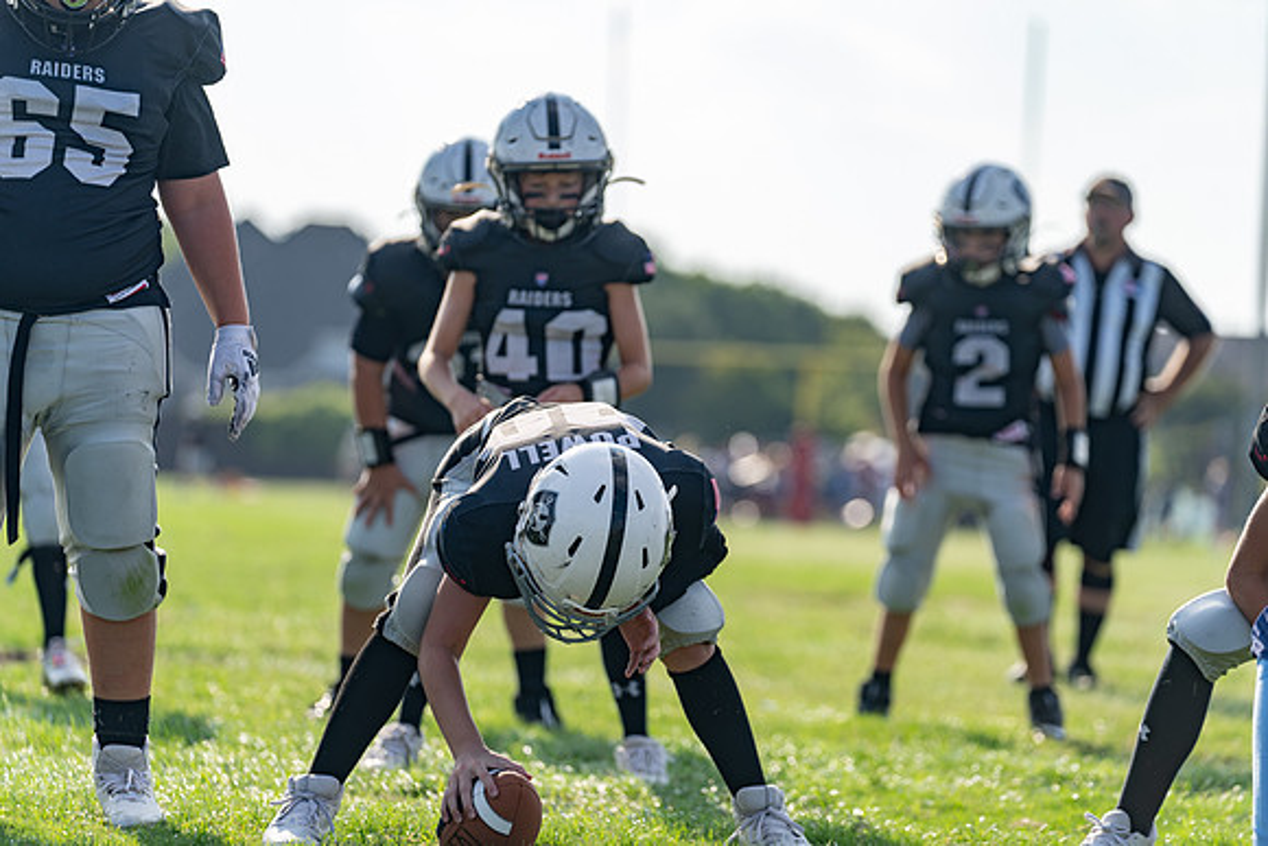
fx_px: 6095
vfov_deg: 7.9
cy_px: 423
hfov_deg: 11.9
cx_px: 634
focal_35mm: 173
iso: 100
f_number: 3.5
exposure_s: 1/1000
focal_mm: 173
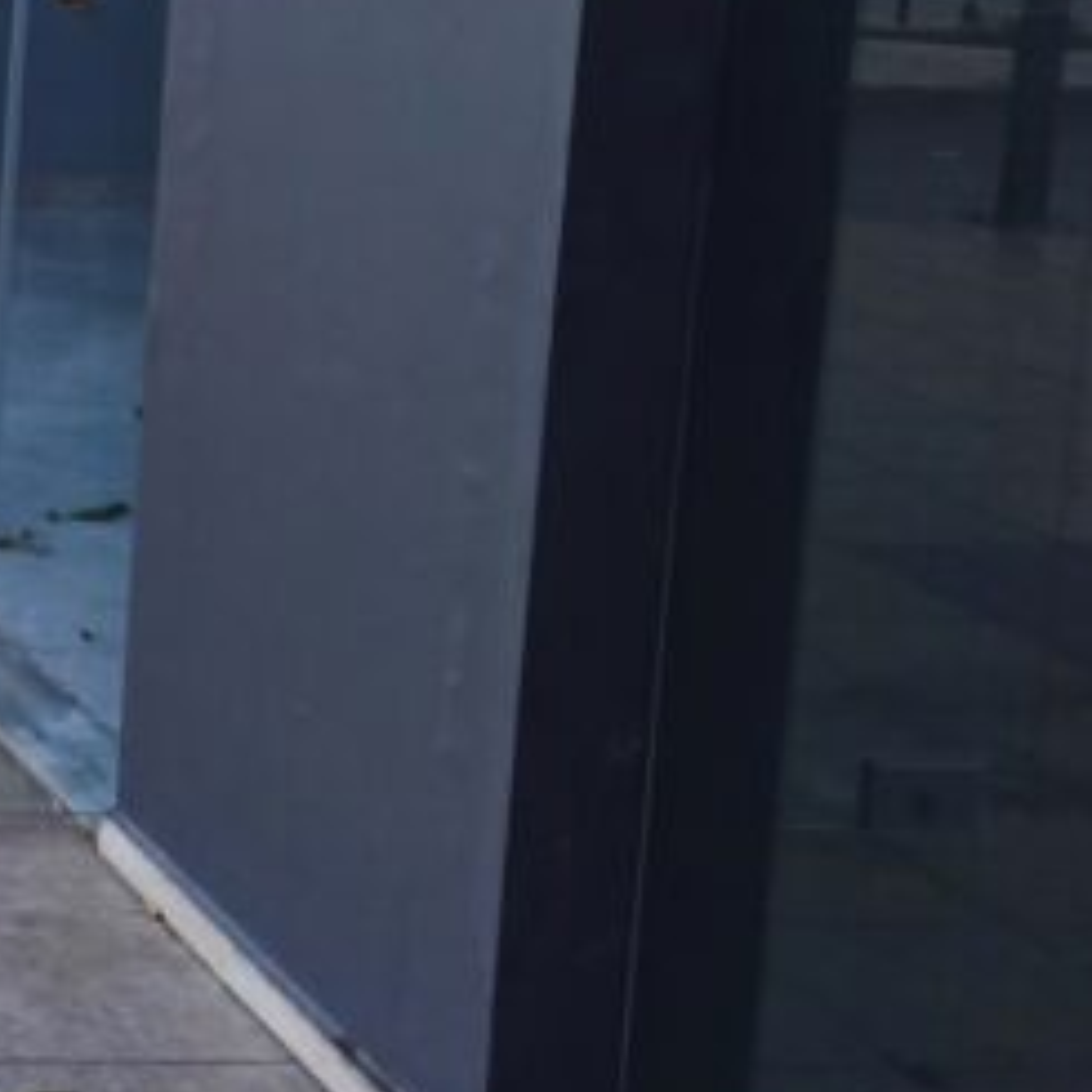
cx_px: -1141
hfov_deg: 15.7
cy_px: 80
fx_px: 3034
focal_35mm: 85
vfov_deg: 20.0
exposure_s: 1/719
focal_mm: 5.35
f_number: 1.7
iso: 80
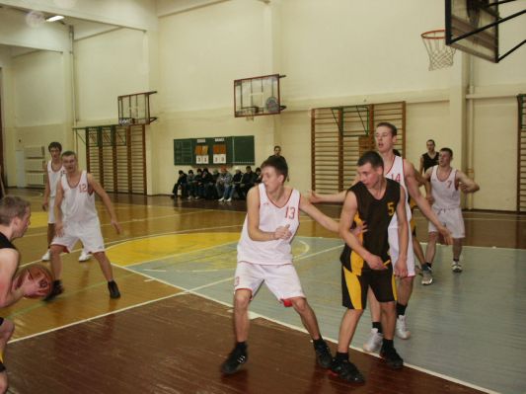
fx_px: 531
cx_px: 263
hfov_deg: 52.7
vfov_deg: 40.7
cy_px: 197
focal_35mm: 35
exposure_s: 1/60
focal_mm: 7.19
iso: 200
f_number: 3
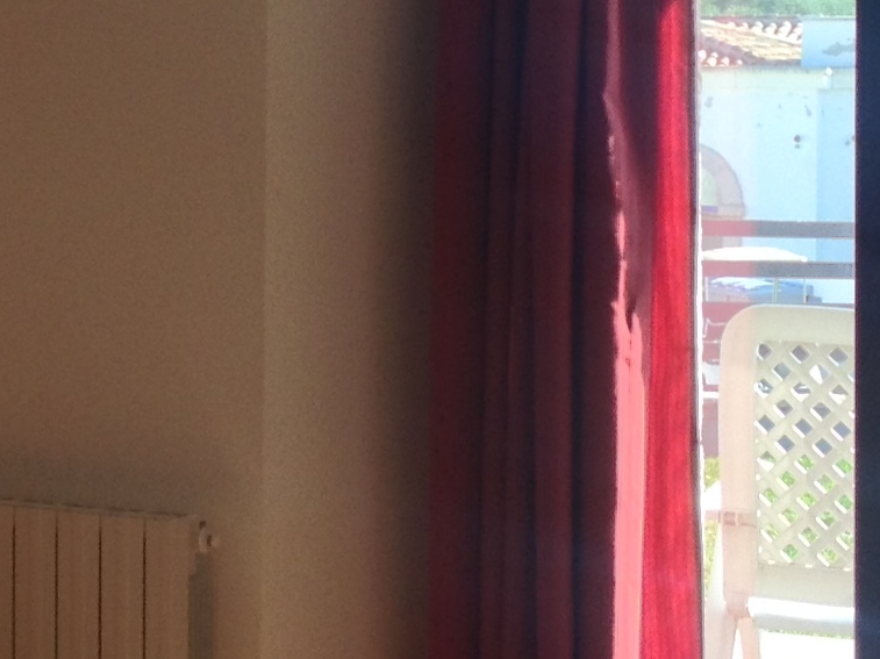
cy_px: 95
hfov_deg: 12.8
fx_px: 3837
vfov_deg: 9.8
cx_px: -127
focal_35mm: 151
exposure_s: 1/124
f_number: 2.4
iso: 50
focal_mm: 4.28
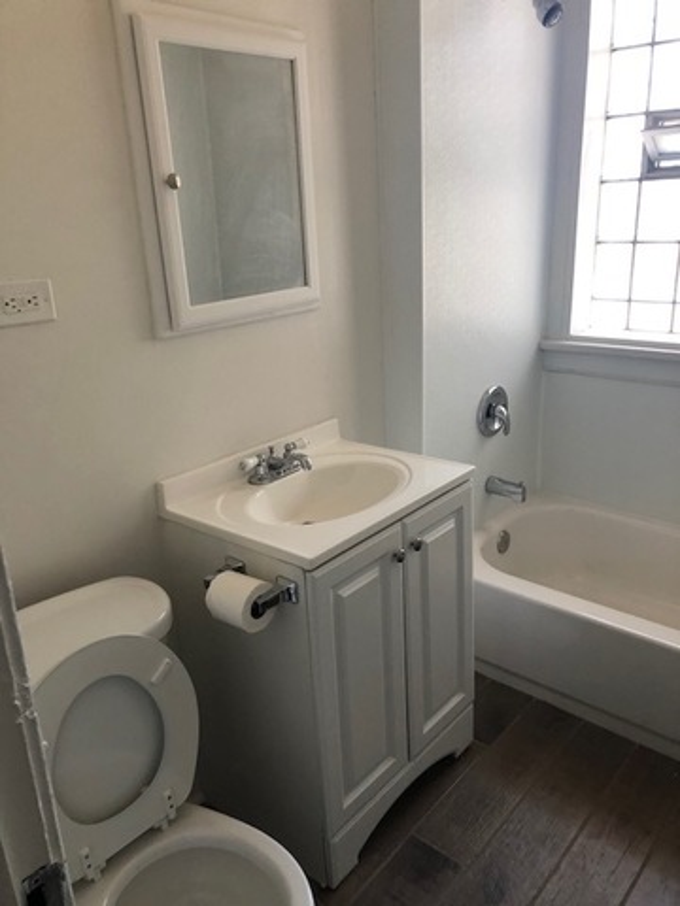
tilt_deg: -18.0
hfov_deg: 49.7
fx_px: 733
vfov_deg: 63.4
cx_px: 340
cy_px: 453
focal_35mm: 28
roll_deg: +2.6
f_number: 1.8
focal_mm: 4
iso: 40
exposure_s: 1/30
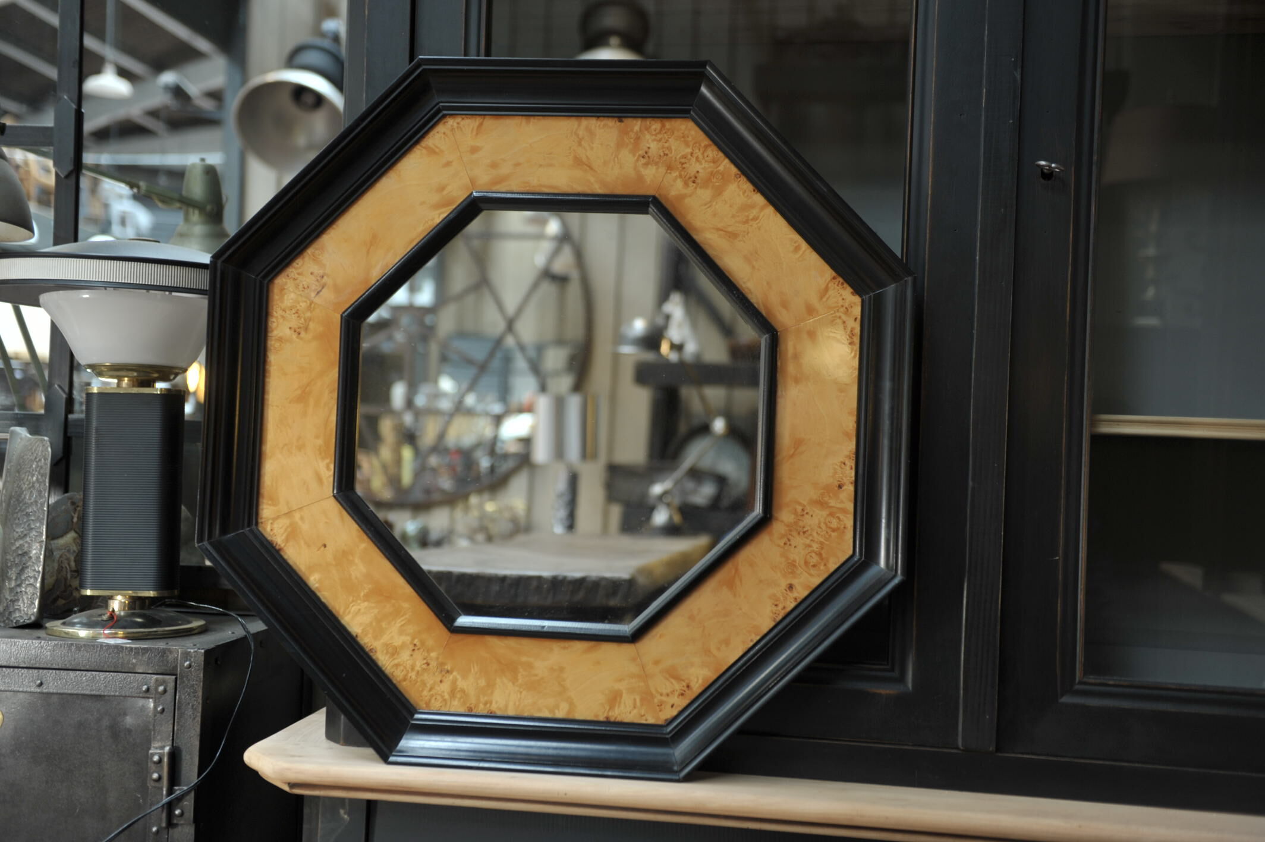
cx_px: 632
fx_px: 1405
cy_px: 421
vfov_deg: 33.4
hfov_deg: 48.5
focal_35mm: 40
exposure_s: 1/50
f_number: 2.8
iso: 250
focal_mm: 40
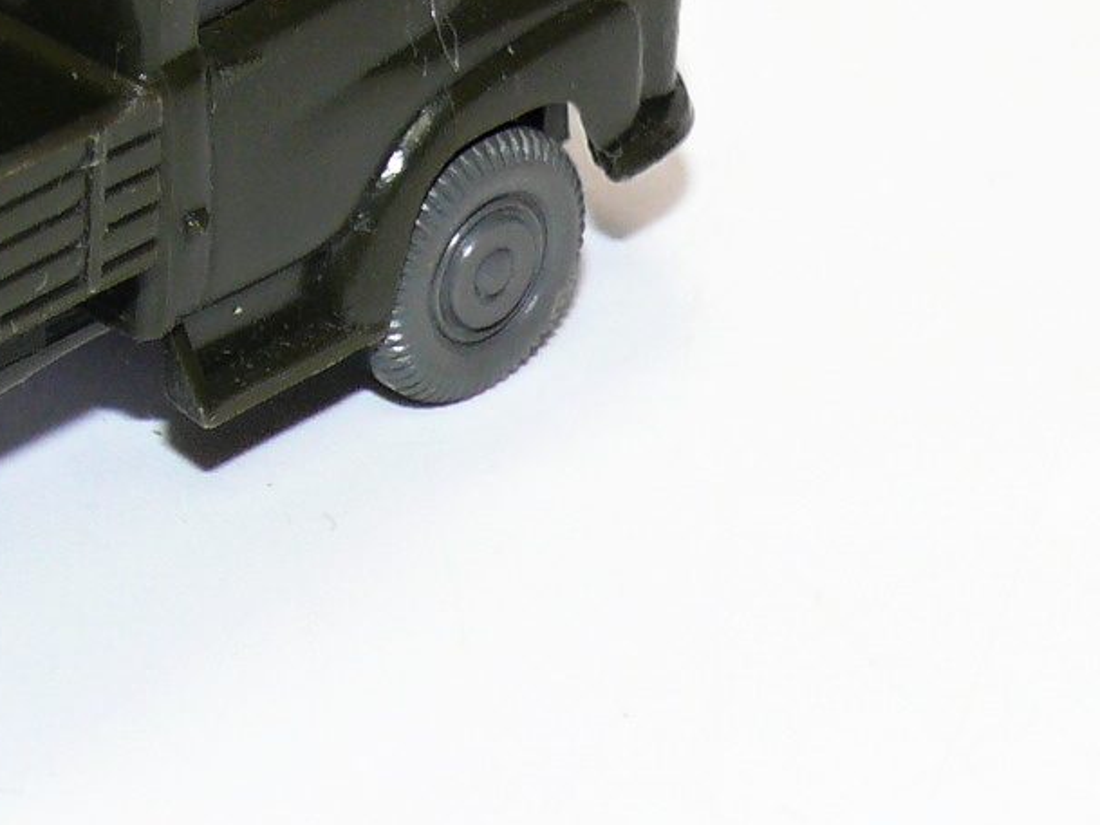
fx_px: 8772
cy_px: 92
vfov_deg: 5.4
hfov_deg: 7.1
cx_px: -258
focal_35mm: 276
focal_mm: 13.7
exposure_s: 1/30
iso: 100
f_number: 4
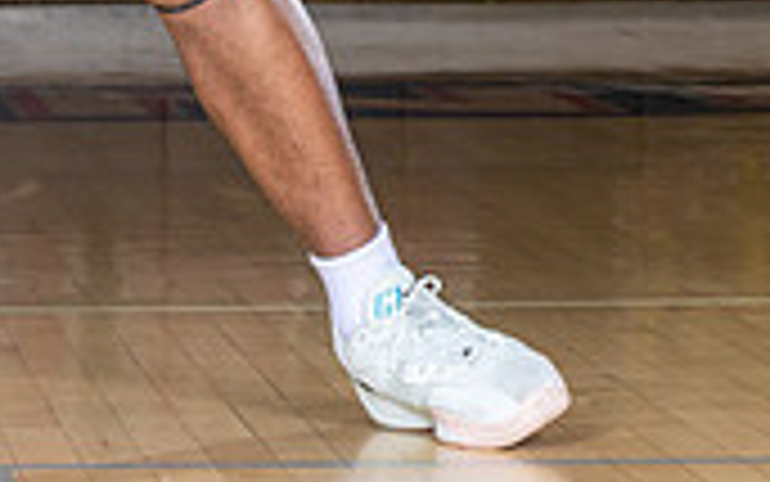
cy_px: -473
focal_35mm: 301
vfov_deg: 4.3
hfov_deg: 6.9
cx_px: -22
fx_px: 6319
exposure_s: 1/100
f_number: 7.1
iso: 400
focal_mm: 70
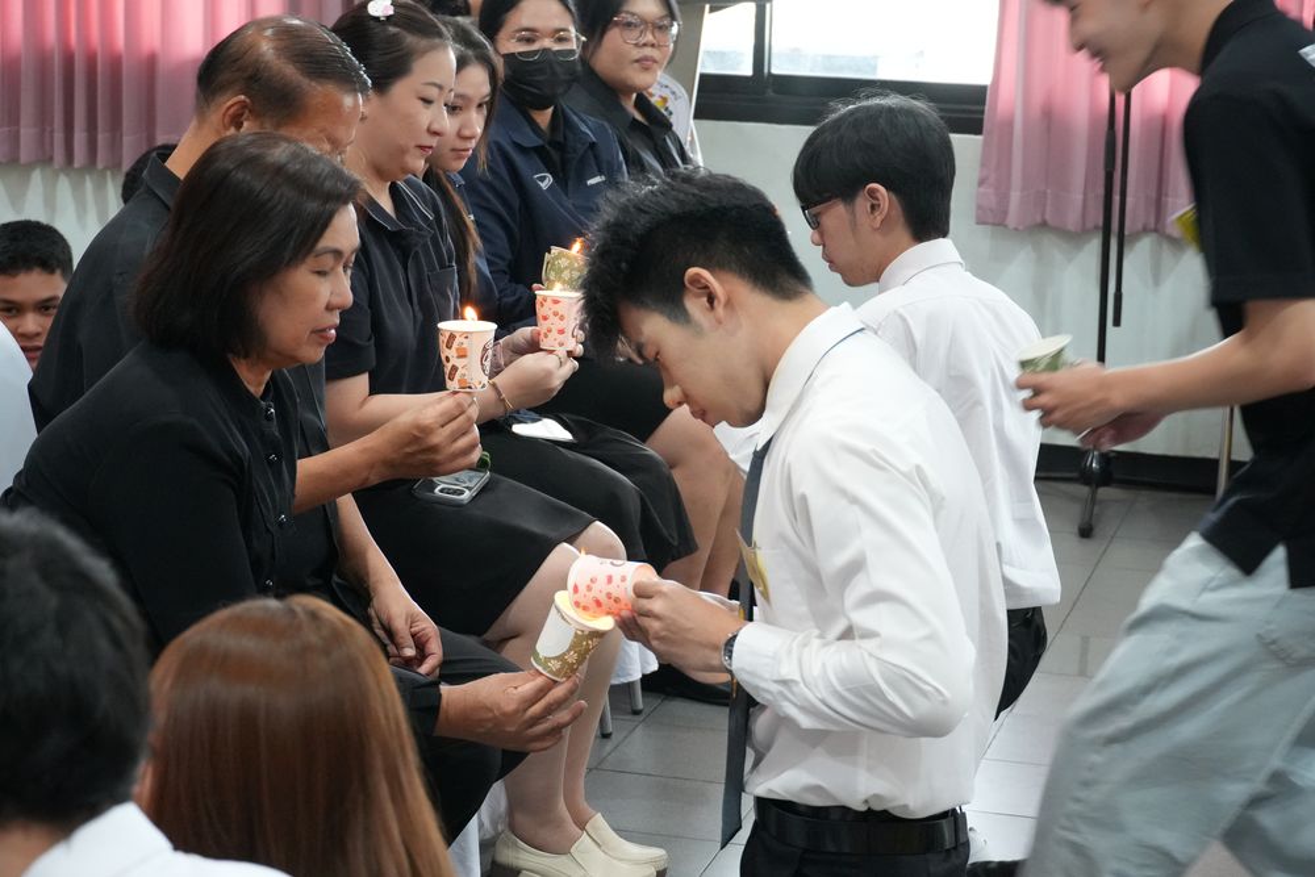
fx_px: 3288
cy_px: 438
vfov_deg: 15.2
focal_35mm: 90
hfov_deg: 22.6
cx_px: 658
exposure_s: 1/125
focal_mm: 60
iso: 4000
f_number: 5.6
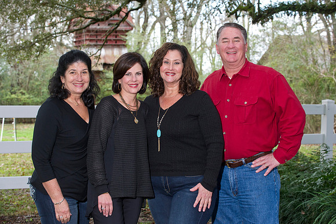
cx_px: 168
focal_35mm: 86
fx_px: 802
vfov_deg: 15.9
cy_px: 112
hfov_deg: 23.7
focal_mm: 86
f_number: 6.3
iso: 1250
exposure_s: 1/100
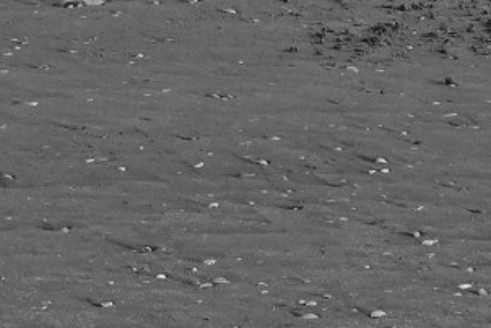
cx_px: 242
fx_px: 5119
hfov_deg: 5.5
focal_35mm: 375
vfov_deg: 3.6
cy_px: -542
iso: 5000
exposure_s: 1/4000
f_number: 16
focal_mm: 70
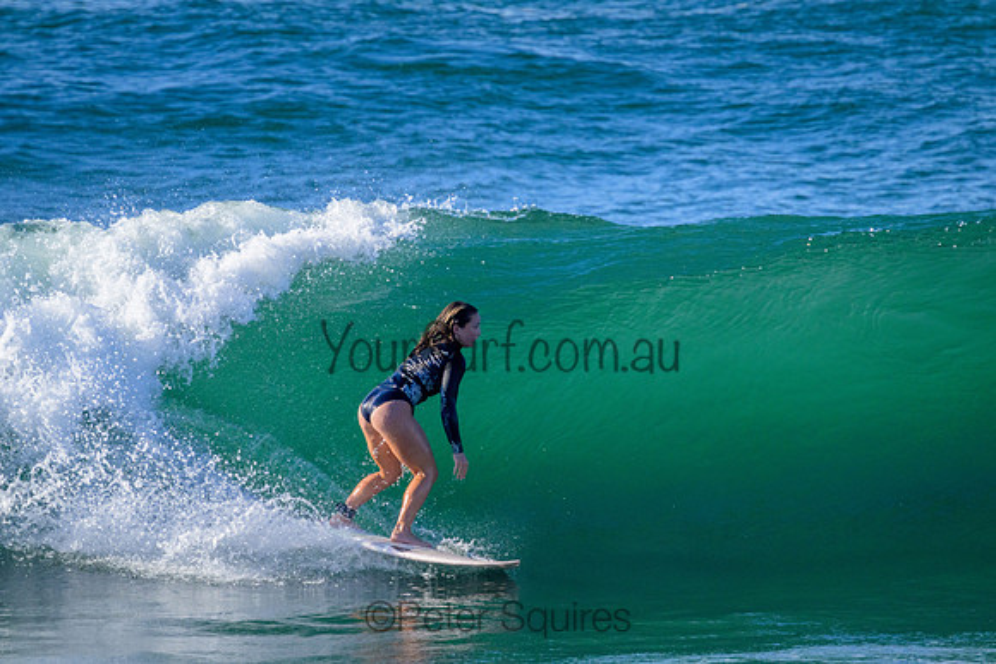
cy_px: 332
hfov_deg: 2.6
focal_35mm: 800
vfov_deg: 1.7
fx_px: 22137
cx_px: 498
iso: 1600
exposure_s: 1/2000
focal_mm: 800
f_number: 11
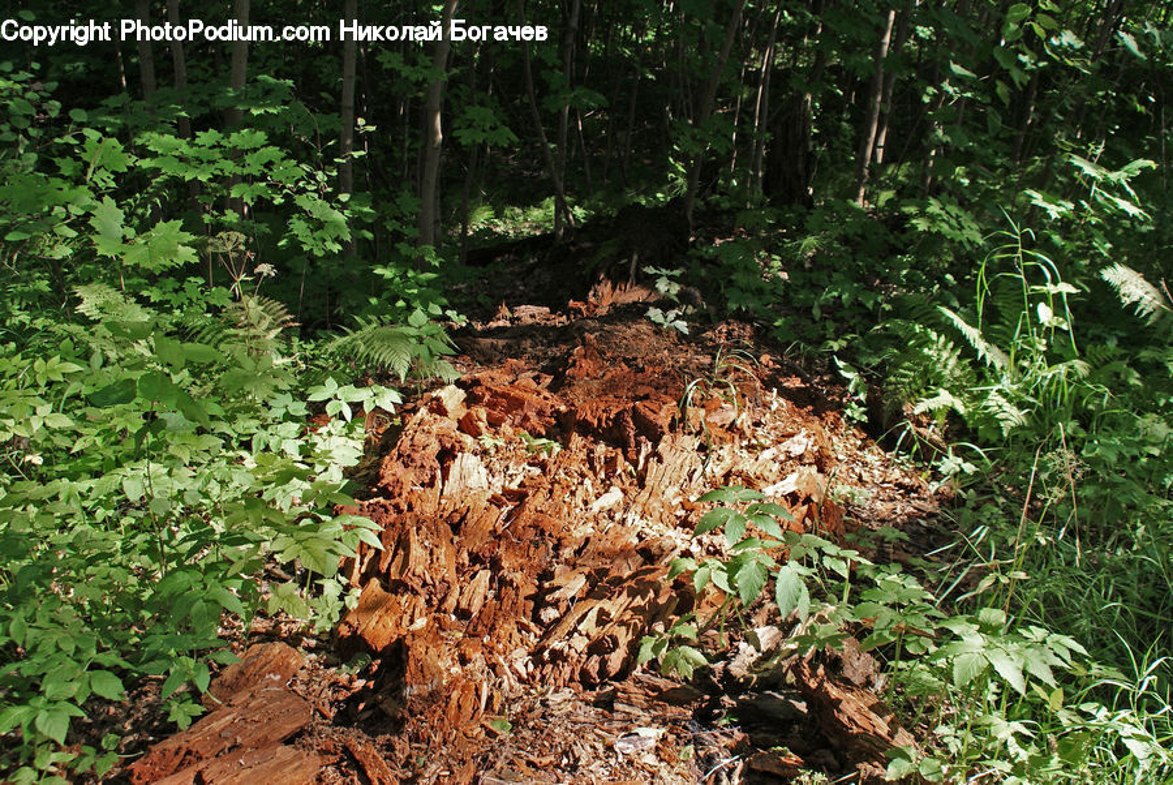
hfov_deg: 46.4
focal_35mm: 42
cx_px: 586
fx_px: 1370
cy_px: 392
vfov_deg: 32.0
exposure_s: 1/80
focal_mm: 28
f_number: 5.6
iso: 100
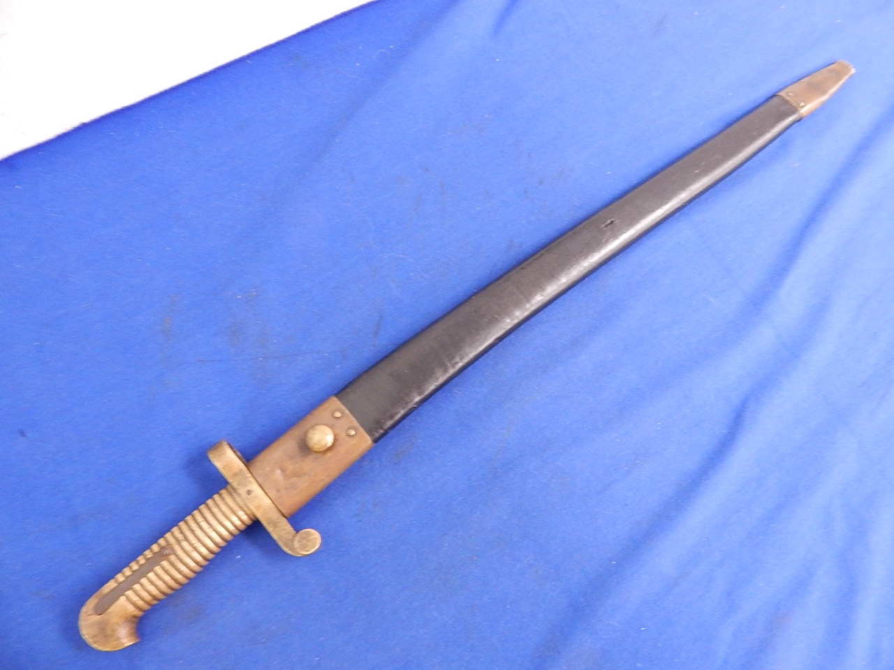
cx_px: 447
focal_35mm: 22
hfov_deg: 76.4
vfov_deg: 61.1
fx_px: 568
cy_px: 335
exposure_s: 1/10
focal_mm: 4
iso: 400
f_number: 3
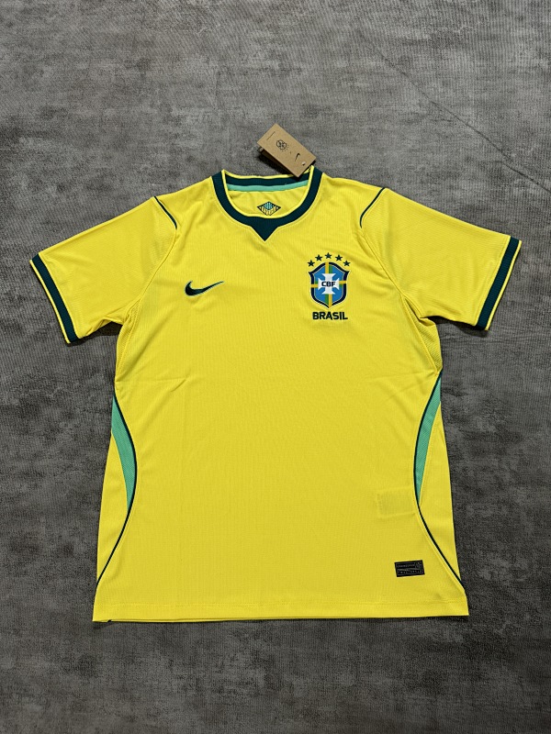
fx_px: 509
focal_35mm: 24
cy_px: 367
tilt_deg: -75.3
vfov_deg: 71.6
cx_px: 276
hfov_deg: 56.8
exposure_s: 1/77
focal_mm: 6.76
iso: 200
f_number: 1.78
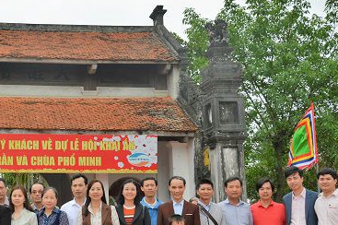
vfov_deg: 18.8
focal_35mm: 72
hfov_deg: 27.0
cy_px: 145
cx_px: 26
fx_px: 675
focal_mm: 22
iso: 100
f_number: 5
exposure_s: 1/200
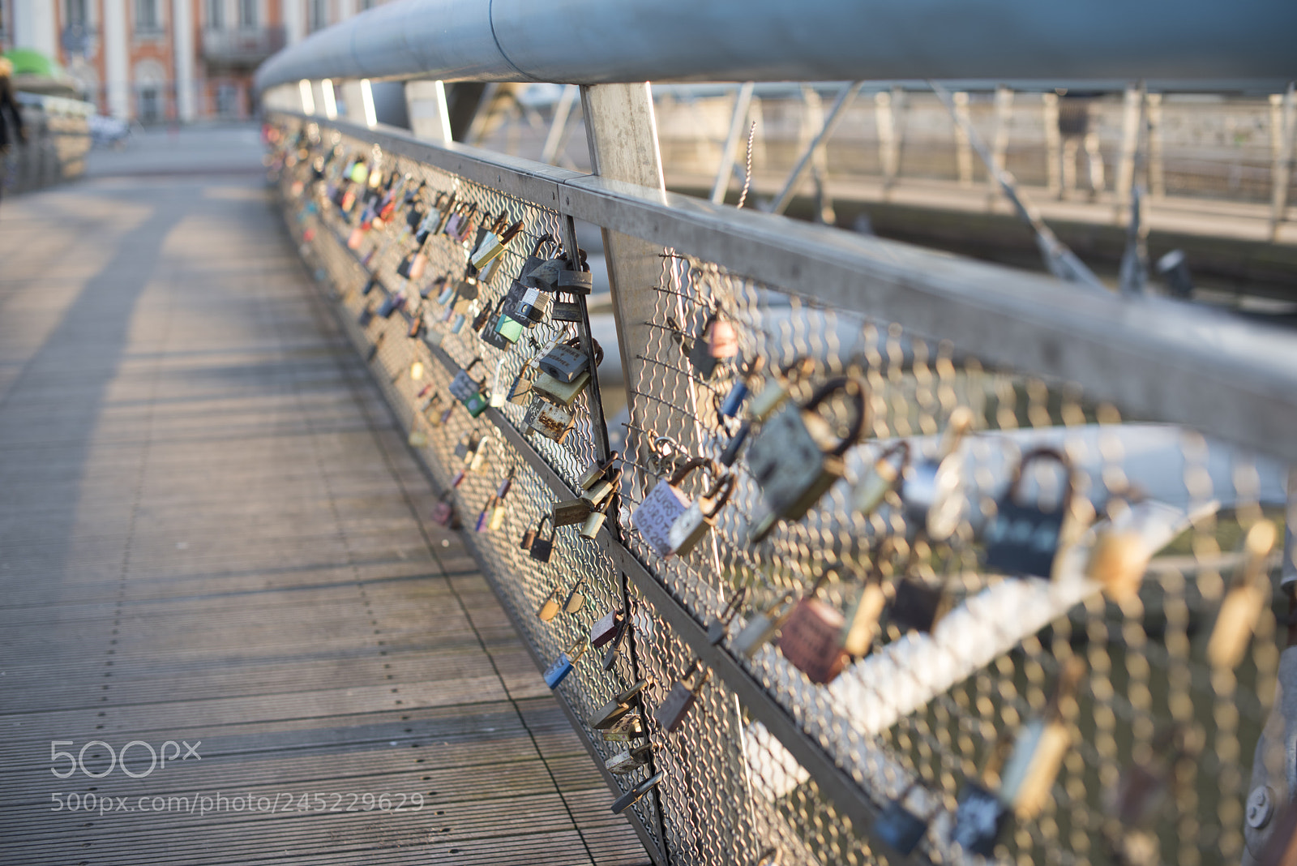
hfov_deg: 39.6
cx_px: 648
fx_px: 1802
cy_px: 433
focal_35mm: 50
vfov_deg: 27.0
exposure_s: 1/200
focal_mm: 50
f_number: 2.8
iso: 100
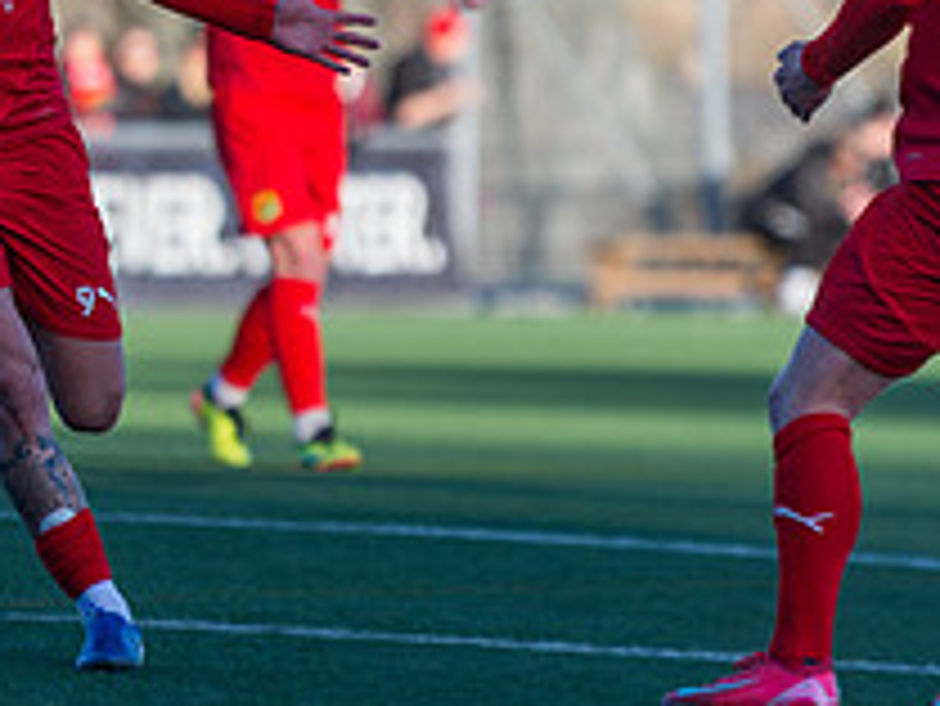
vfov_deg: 2.7
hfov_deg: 3.6
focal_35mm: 554
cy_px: 81
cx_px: -18
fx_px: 15053
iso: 180
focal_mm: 200
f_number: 3.2
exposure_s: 1/1000
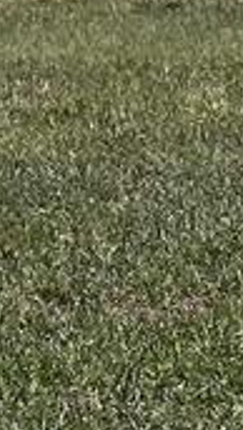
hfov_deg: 3.9
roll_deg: +3.9
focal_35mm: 312
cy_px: -438
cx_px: -258
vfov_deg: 6.7
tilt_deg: +4.2
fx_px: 3567
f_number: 1.78
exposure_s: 1/7634
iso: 64
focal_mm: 6.86
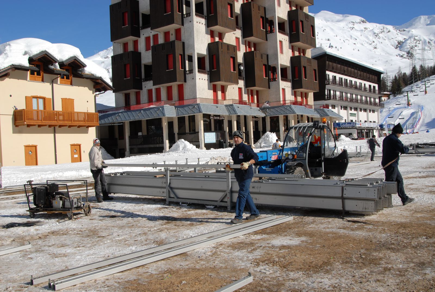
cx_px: 218
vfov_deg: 37.0
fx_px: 436
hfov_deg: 53.1
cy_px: 146
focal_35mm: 36
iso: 125
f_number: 10
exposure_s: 1/350
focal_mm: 24
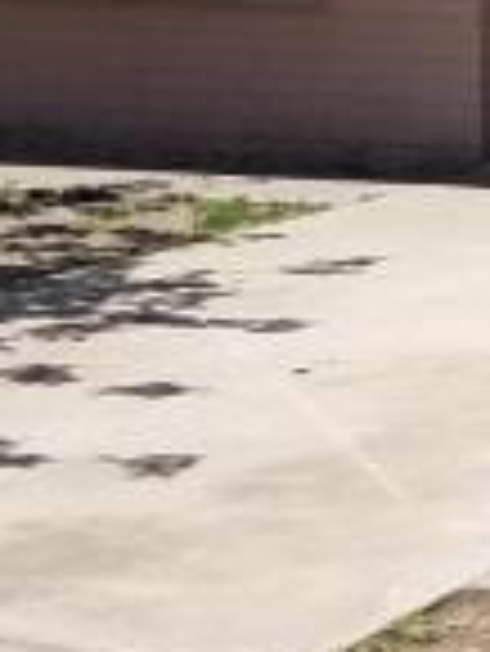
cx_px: 854
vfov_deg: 14.2
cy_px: 175
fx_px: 2601
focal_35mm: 138
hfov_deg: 10.2
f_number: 1.7
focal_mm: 4.2
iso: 40
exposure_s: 1/2736
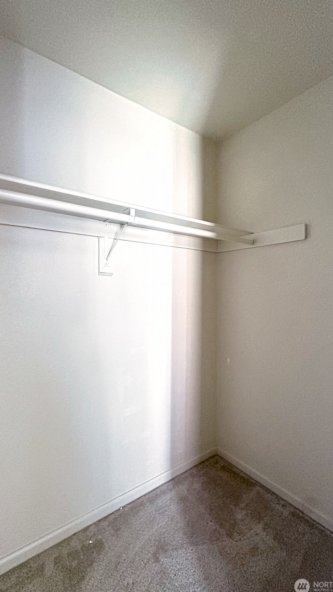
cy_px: 294
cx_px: 138
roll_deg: -0.5
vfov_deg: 99.4
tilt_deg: -0.9
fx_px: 251
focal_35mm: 16
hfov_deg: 66.6
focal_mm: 2.2
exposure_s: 1/60
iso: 400
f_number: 2.2
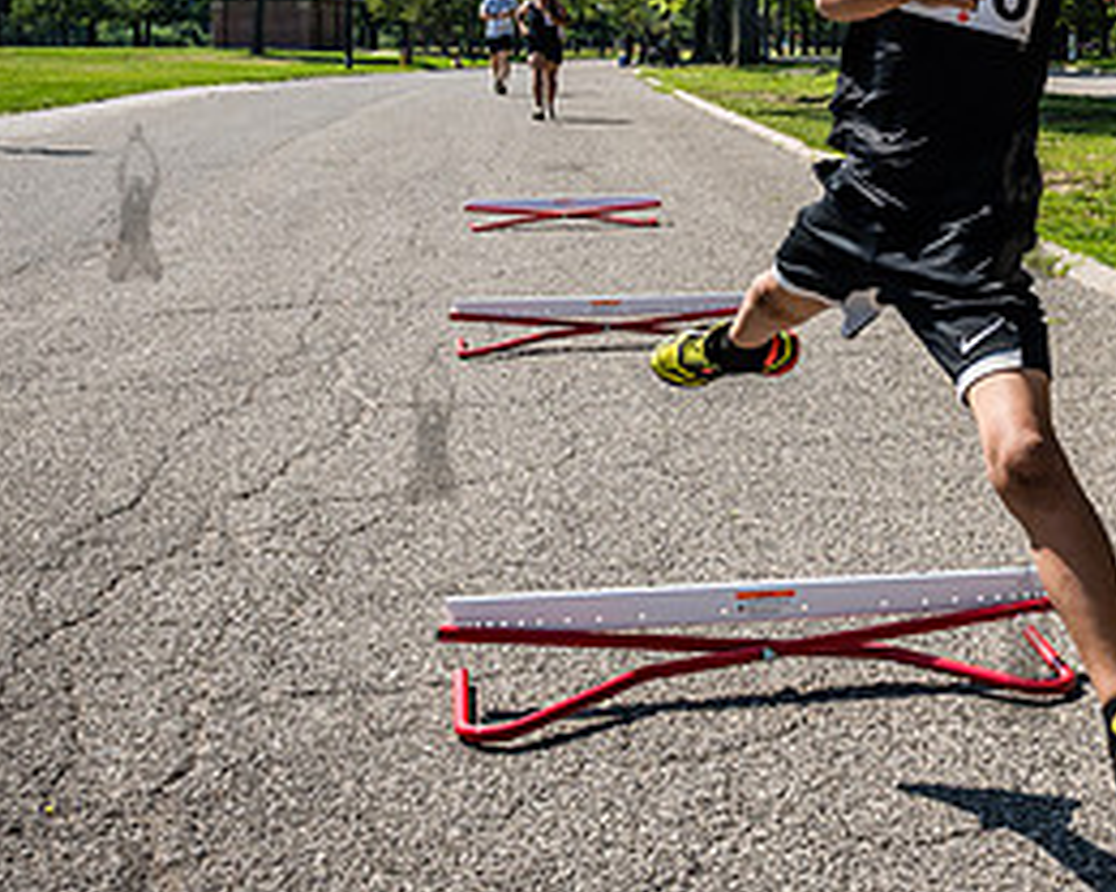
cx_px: 865
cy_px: 167
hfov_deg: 32.3
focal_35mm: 57
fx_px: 1883
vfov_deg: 26.2
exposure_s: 1/1600
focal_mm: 24
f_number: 5
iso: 400
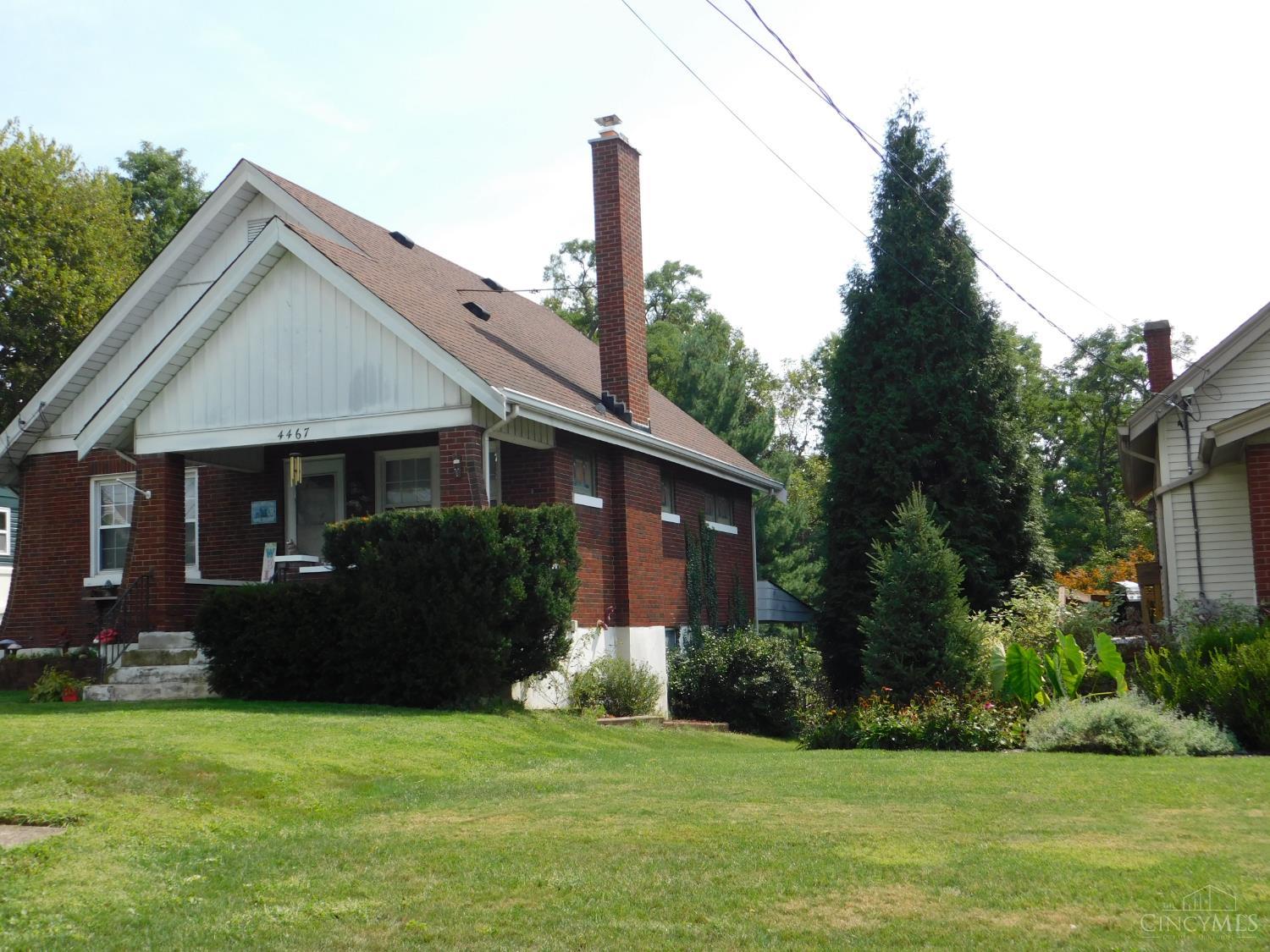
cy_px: 476
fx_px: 1468
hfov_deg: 46.8
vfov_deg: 36.0
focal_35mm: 40
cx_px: 635
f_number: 3.6
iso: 125
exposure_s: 1/800
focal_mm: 7.1
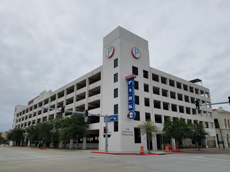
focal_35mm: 26
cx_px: 115
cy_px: 86
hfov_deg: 67.3
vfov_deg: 53.1
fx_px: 173
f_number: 1.7
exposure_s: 1/2768
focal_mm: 4.2
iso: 50
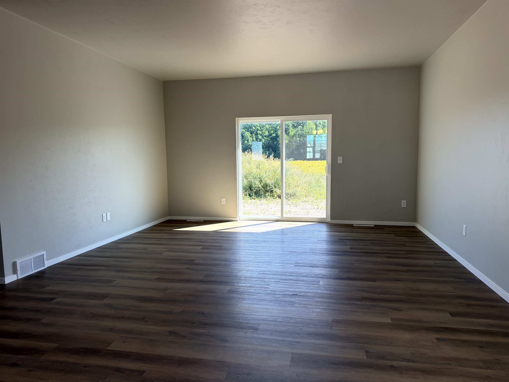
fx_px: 353
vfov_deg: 56.8
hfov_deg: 71.6
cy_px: 191
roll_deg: +0.4
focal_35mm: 24
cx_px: 254
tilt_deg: -6.1
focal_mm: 6.76
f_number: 1.78
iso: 100
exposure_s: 1/461
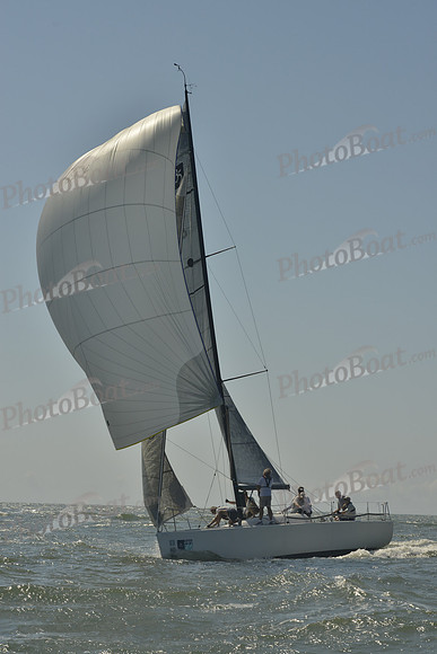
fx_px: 1565
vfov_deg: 23.6
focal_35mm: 86
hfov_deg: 15.9
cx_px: 218
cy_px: 327
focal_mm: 86
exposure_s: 1/1000
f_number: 10
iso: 280
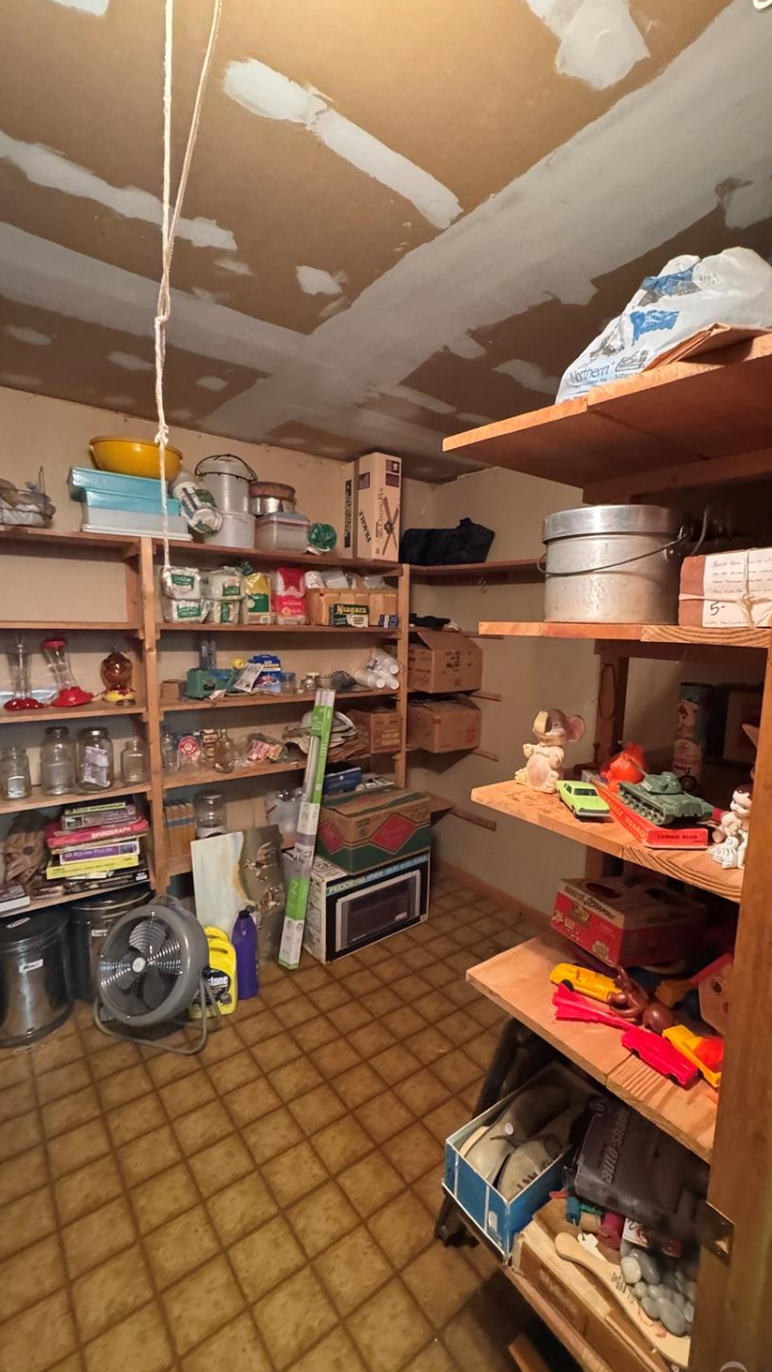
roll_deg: -1.9
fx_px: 582
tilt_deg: -7.7
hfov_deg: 66.8
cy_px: 707
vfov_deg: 99.3
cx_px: 437
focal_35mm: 16
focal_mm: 2.22
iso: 1250
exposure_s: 1/60
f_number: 2.2
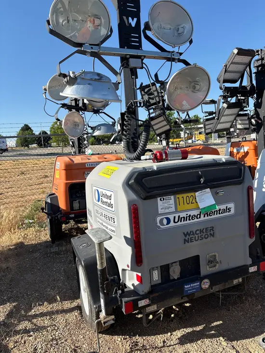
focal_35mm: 26
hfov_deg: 53.1
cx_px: 132
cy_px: 176
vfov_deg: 67.3
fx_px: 265
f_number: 1.6
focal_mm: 5.96
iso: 50
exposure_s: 1/2364
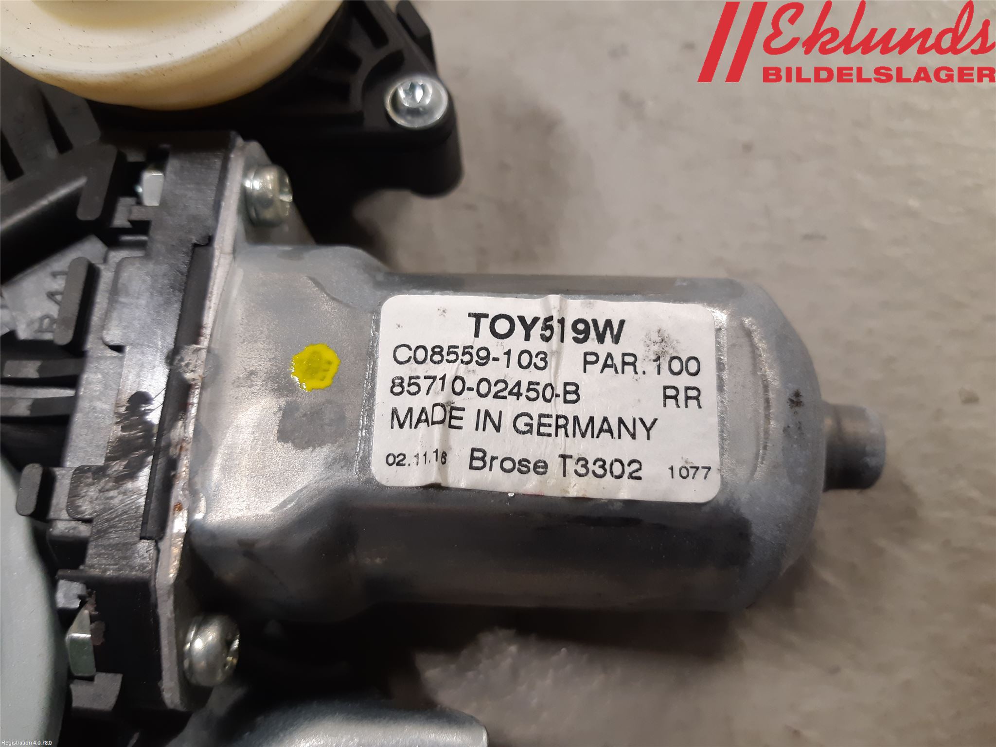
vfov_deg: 53.1
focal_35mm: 26
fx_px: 748
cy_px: 374
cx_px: 498
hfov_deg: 67.3
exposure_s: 1/50
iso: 125
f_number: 1.7
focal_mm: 3.93
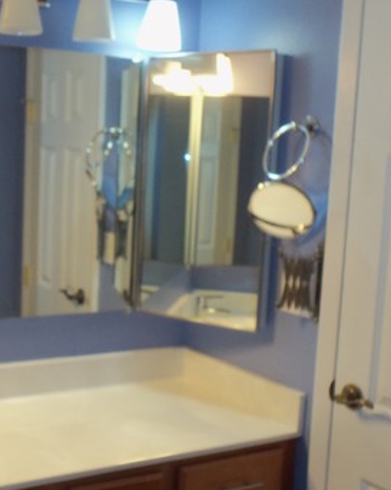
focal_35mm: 53
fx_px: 768
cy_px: 287
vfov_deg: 35.3
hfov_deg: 28.0
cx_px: 83
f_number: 3.4
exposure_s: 1/30
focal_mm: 5.2
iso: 100
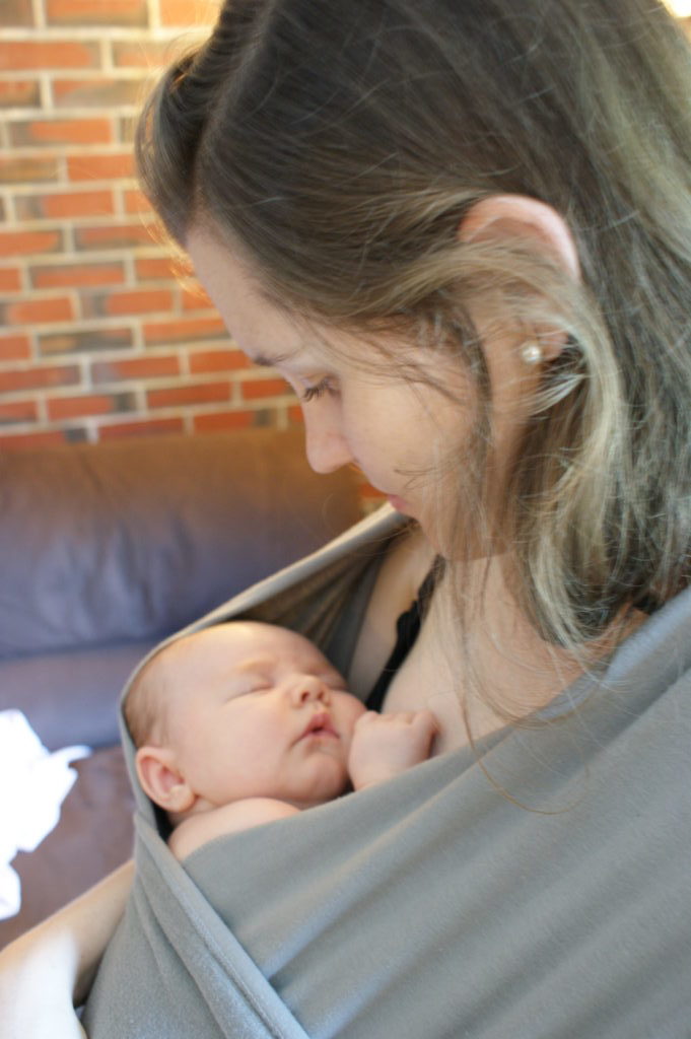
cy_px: 520
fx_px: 952
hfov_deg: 39.9
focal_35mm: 33
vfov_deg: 57.3
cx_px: 346
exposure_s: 1/5
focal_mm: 22
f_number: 4
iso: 400
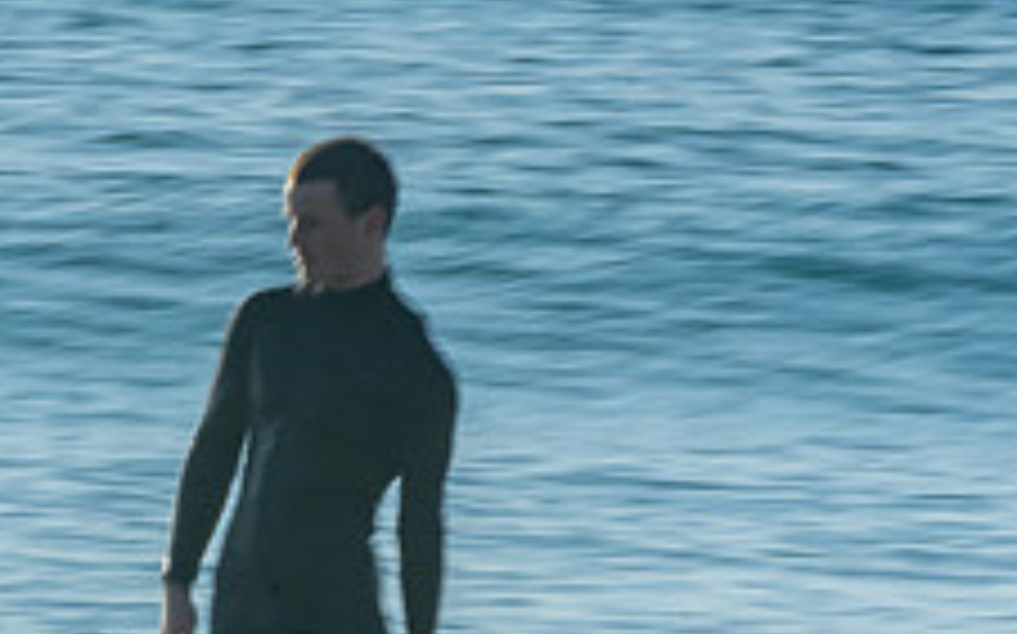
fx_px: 43576
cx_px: 252
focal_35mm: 1573
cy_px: 663
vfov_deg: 0.8
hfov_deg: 1.3
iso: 100
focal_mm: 400
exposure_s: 1/30
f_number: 22
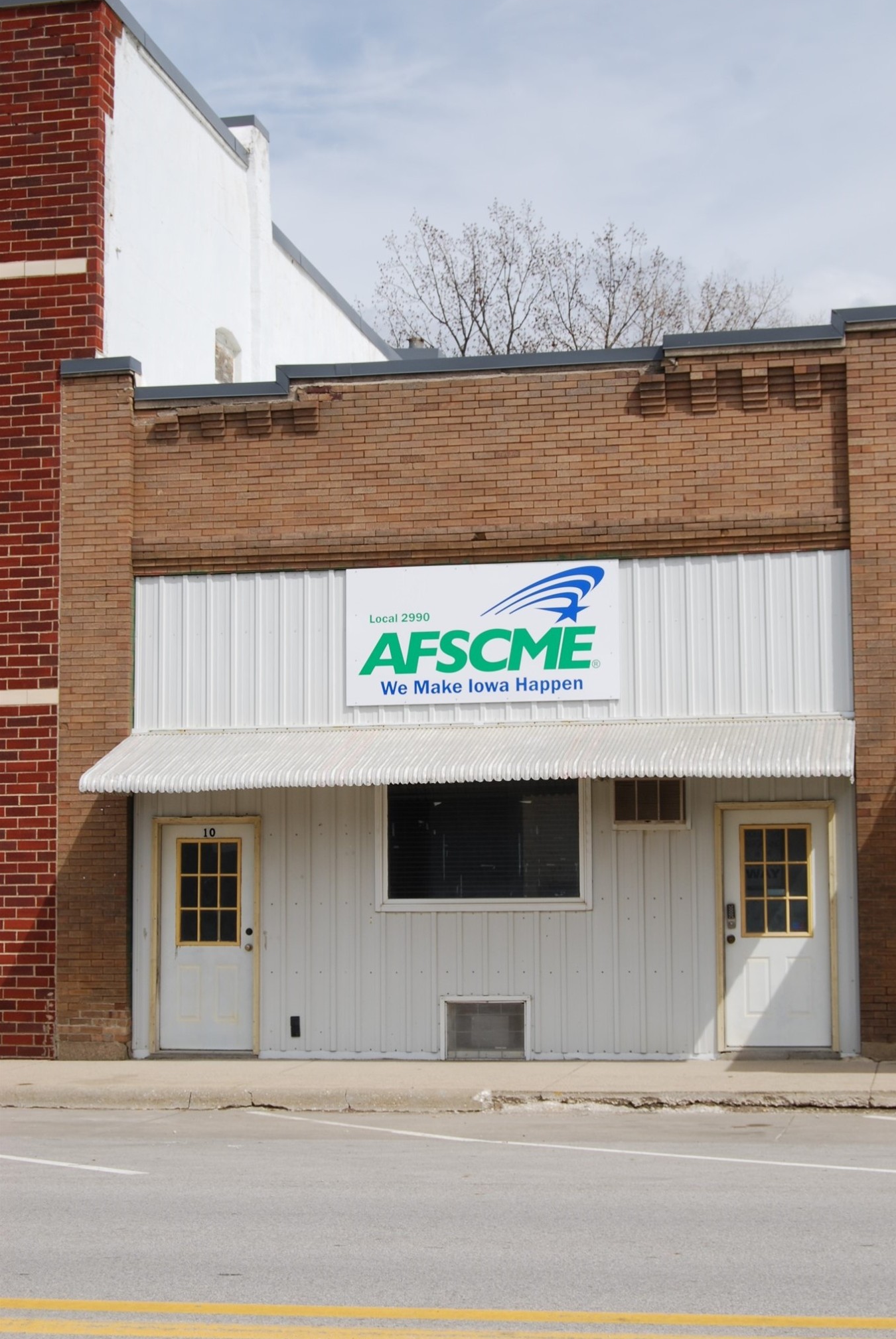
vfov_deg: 32.8
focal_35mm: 61
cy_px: 696
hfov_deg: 22.3
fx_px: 2272
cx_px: 479
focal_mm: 38
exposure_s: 1/320
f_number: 9
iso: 100
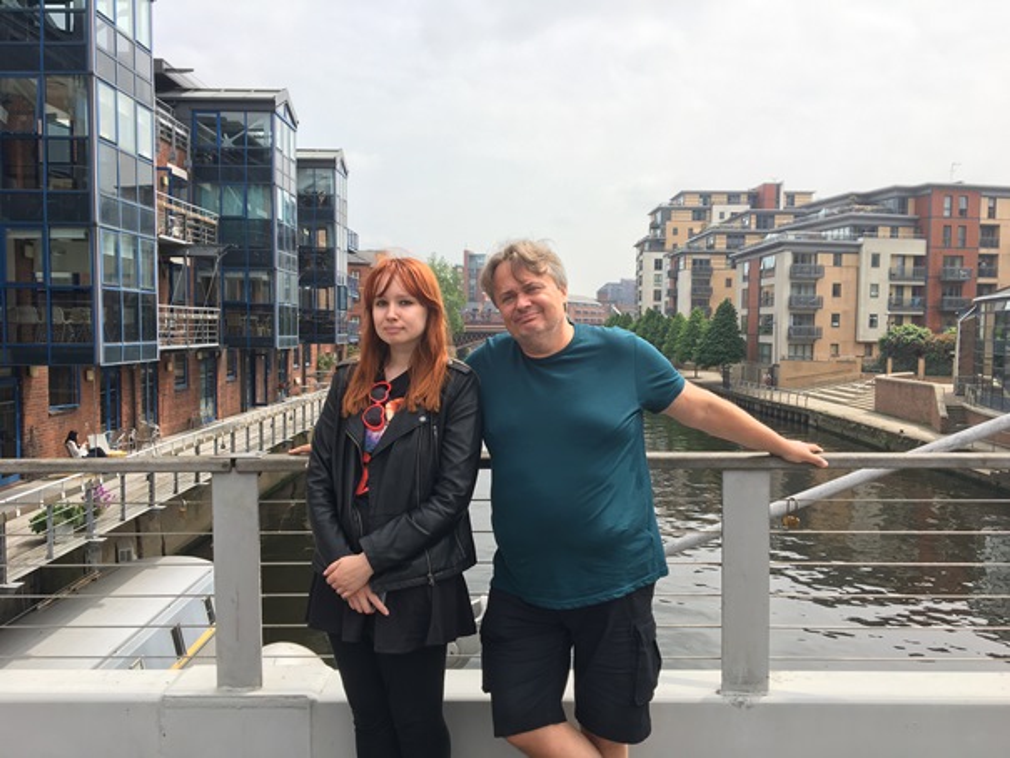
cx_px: 505
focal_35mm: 29
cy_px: 379
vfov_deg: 48.2
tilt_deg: -3.7
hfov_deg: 61.6
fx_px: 846
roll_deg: -0.4
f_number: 2.2
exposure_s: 1/785
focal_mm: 4.15
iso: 25
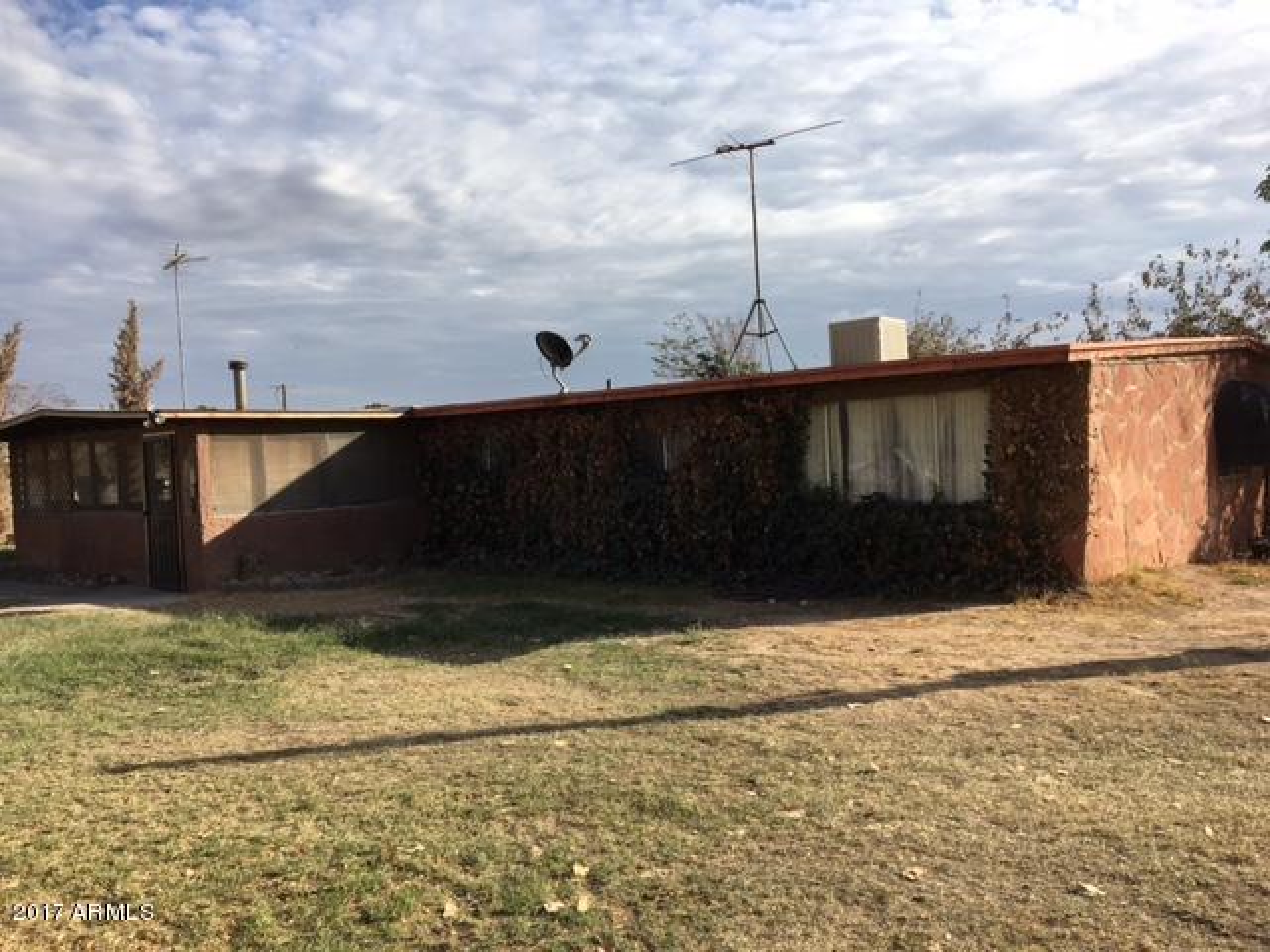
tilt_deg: -2.3
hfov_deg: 61.7
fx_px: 1064
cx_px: 635
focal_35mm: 29
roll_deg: +2.3
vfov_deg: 48.2
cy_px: 476
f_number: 2.2
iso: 25
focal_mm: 4.15
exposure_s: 1/1709
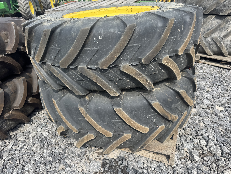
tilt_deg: -26.2
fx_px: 160
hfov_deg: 71.6
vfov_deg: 56.8
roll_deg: +5.7
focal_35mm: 24
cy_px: 87
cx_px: 116
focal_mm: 6.76
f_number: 1.78
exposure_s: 1/2252
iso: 80
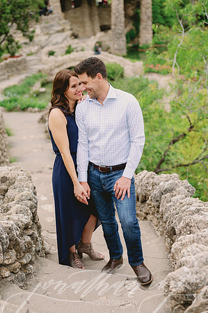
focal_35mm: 50
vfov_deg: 39.6
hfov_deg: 26.9
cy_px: 156
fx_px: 434
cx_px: 104
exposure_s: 1/1000
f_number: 2.5
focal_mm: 50
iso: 400
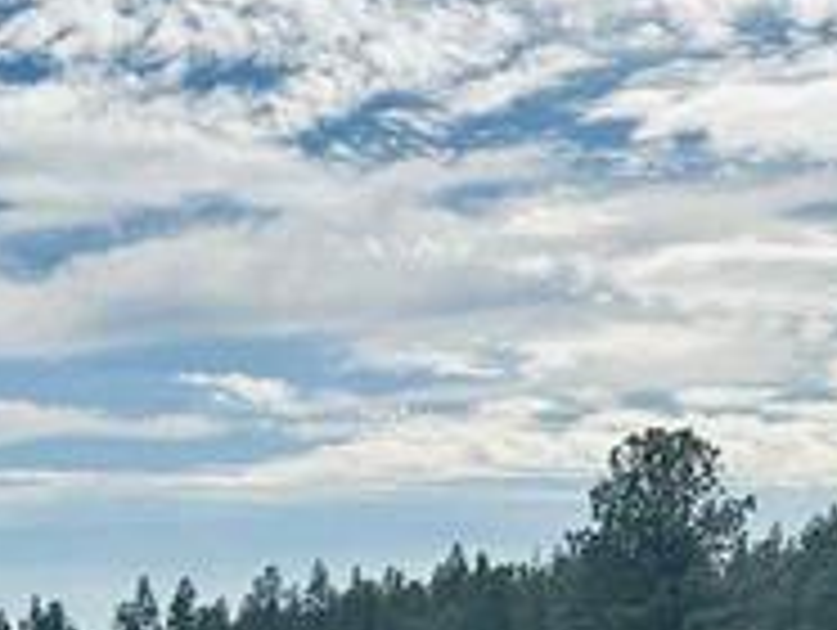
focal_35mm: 132
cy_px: 954
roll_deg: +0.8
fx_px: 3196
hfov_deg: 14.6
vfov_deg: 10.8
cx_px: -36
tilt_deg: -4.5
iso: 80
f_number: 1.78
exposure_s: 1/10753
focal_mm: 6.86
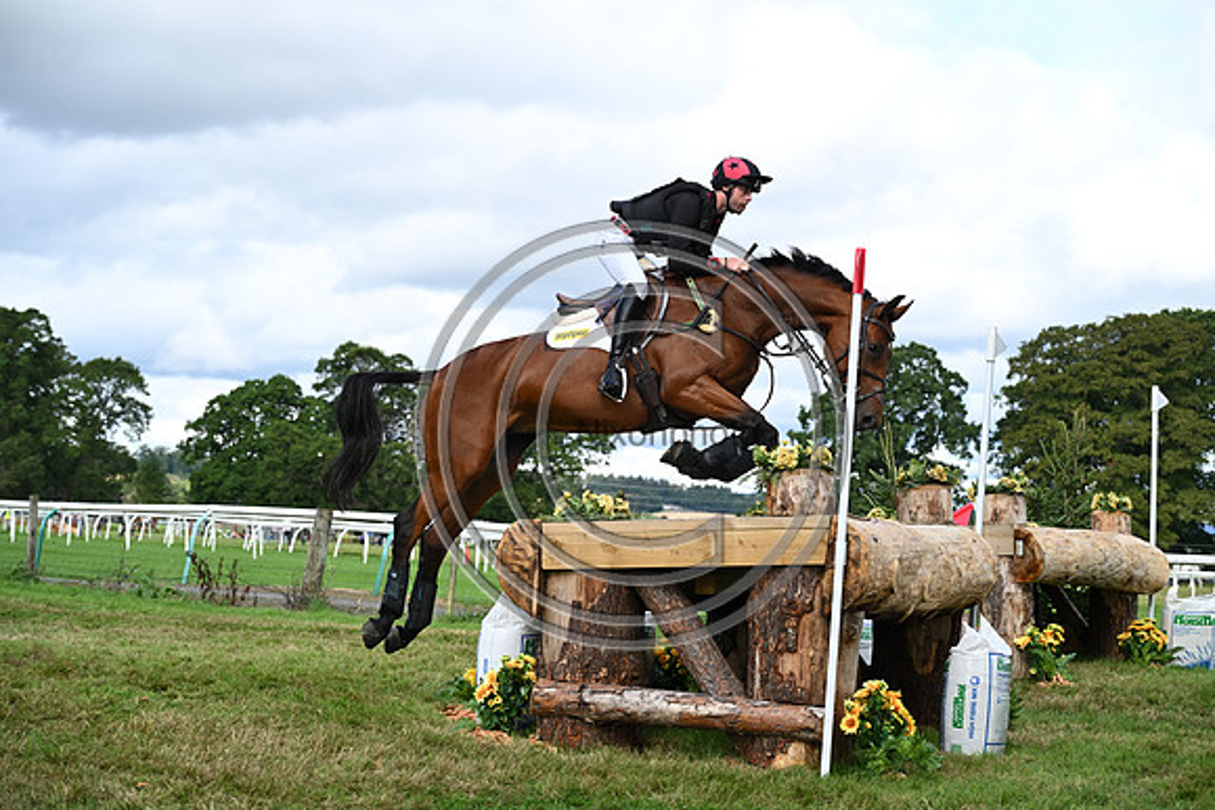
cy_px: 405
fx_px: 2093
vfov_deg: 21.9
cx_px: 608
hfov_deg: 32.4
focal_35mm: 62
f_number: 4.5
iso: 450
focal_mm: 62
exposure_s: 1/1250
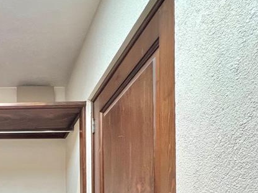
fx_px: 239
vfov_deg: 35.7
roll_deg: +0.1
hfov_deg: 48.8
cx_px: 12
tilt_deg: -0.2
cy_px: 226
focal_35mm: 32
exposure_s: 1/60
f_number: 1.8
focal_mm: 1.57
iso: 250
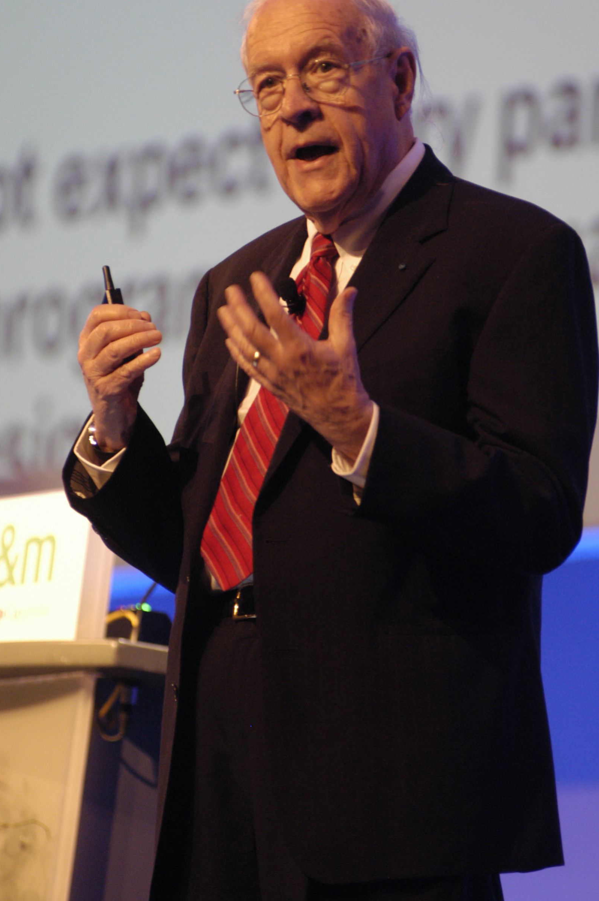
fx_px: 9400
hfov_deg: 3.6
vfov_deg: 5.5
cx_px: 331
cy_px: 384
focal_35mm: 376
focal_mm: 200
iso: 800
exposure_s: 1/80
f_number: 2.8
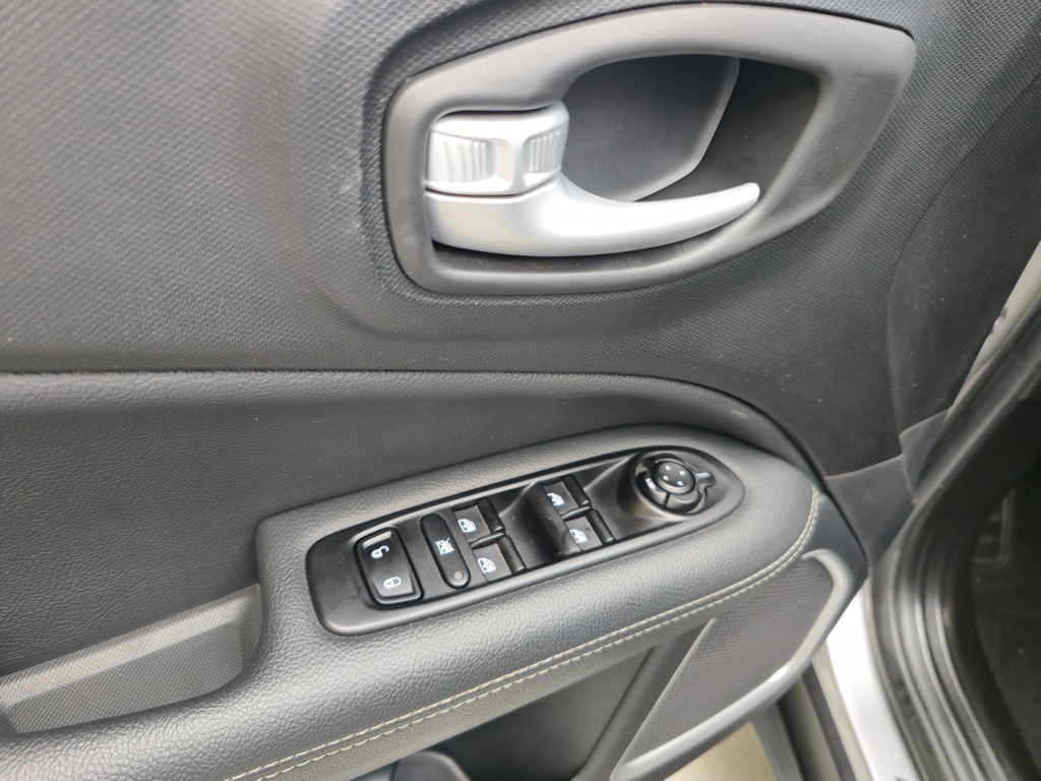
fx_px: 692
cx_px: 520
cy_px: 390
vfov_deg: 58.9
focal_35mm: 23
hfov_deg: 73.9
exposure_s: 1/60
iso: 125
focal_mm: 6.3
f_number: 1.7
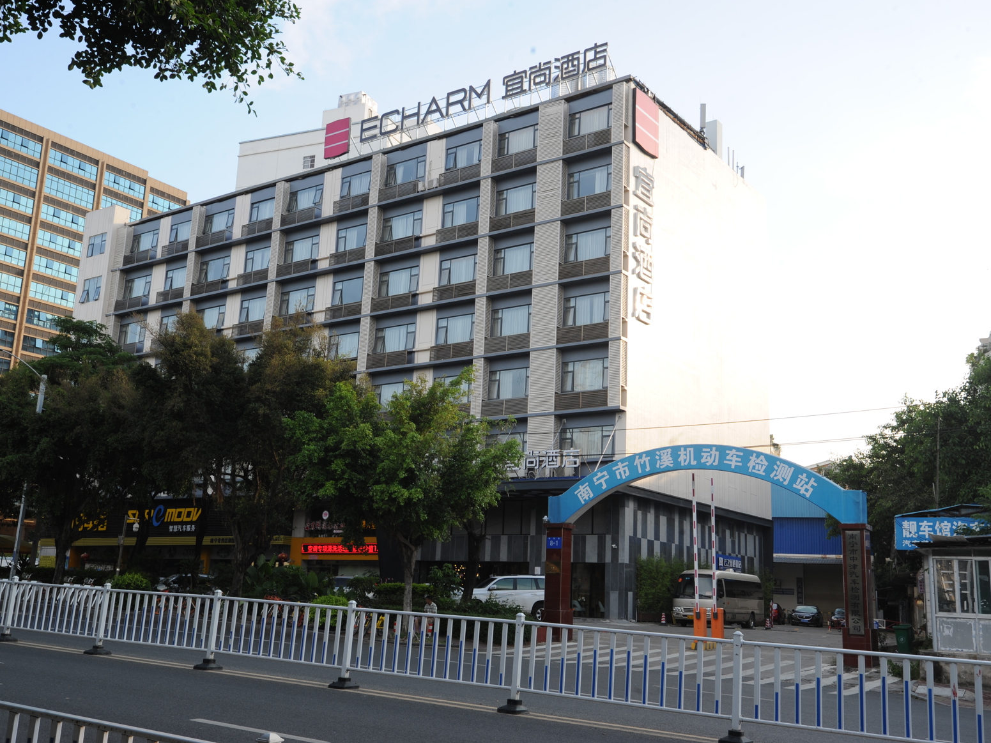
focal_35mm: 35
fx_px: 1002
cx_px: 503
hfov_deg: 52.6
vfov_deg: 40.7
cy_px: 370
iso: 200
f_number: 13
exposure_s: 1/50
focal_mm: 32
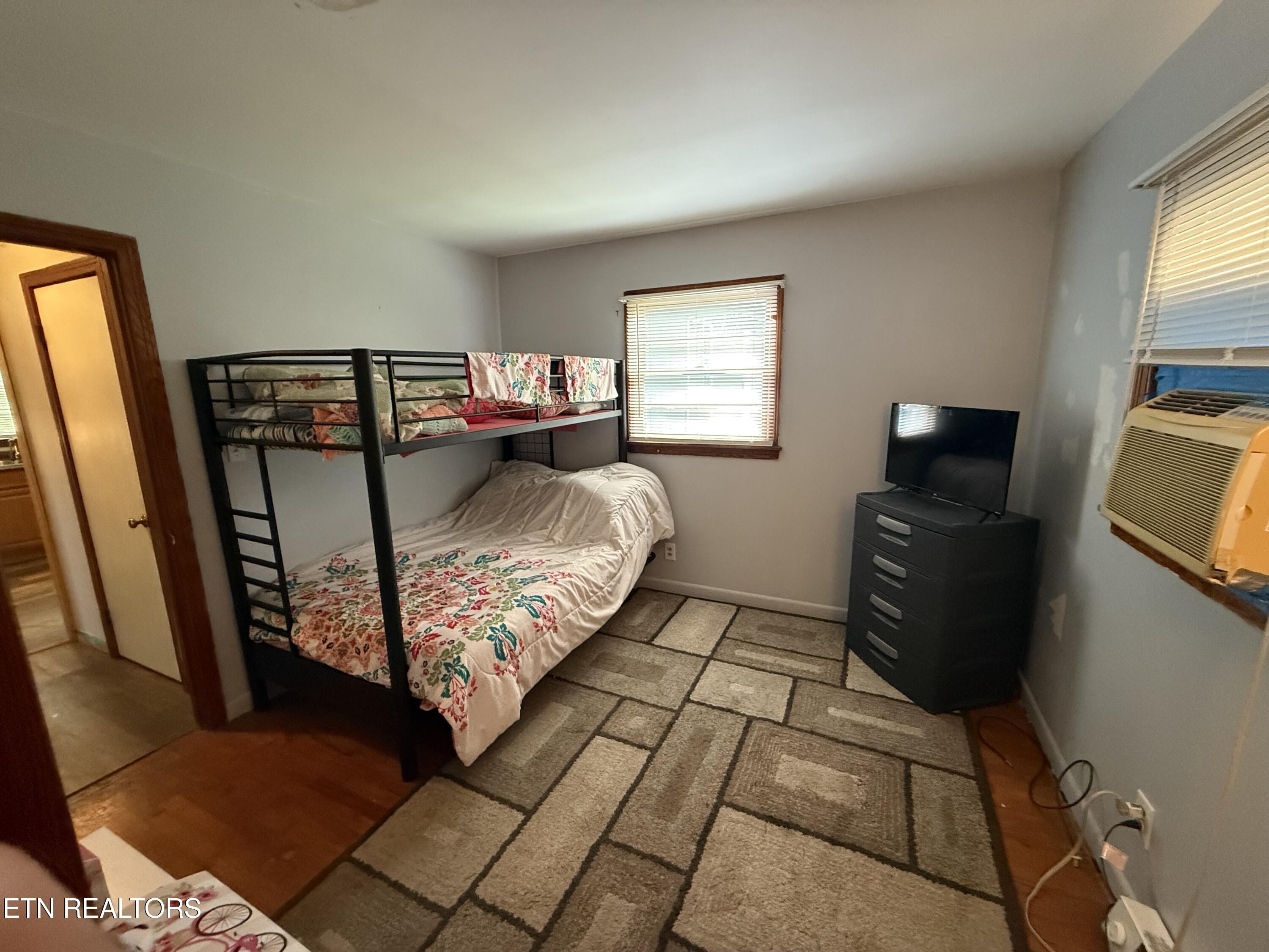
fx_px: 513
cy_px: 476
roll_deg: +1.8
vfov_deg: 85.7
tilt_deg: -10.5
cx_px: 634
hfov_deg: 102.1
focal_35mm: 14
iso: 800
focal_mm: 2.22
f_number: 2.2
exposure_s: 1/60
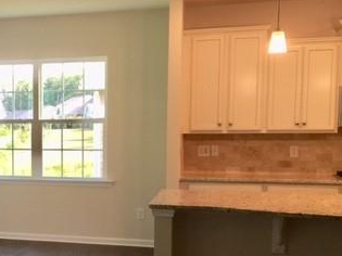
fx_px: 583
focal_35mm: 59
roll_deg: +0.2
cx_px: 29
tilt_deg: -3.8
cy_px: 169
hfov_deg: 31.1
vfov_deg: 24.7
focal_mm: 4.15
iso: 25
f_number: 2.2
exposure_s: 1/40
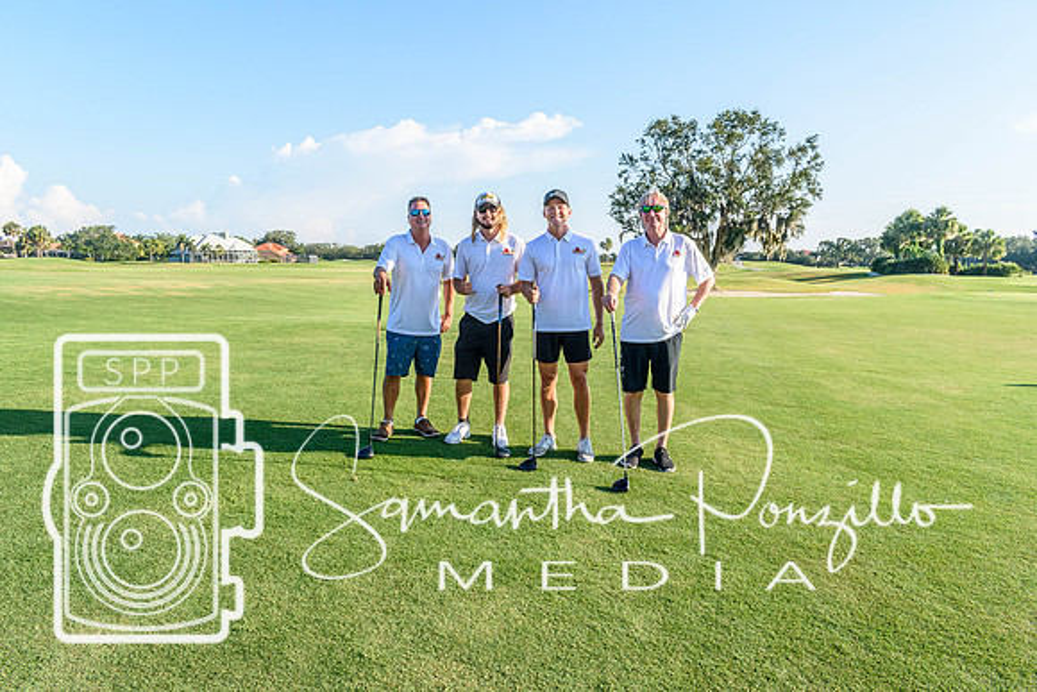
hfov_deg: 67.4
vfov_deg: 48.0
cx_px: 518
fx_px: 778
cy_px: 346
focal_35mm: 27
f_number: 9
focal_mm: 18
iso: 200
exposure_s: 1/320
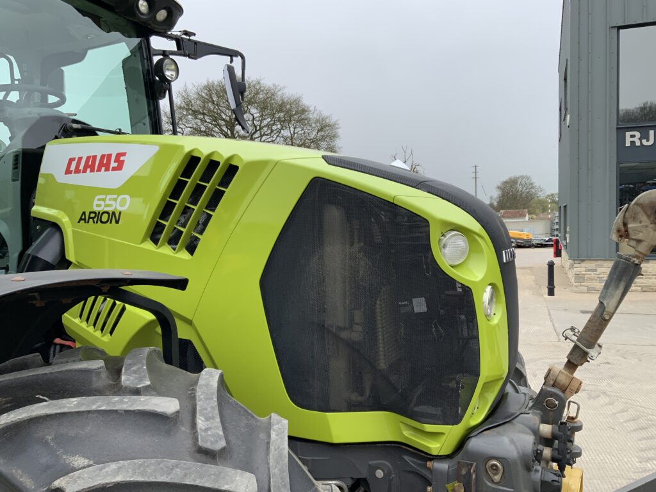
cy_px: 246
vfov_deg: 48.2
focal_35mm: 29
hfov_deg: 61.7
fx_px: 550
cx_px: 328
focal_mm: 3
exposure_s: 1/599
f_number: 1.8
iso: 16
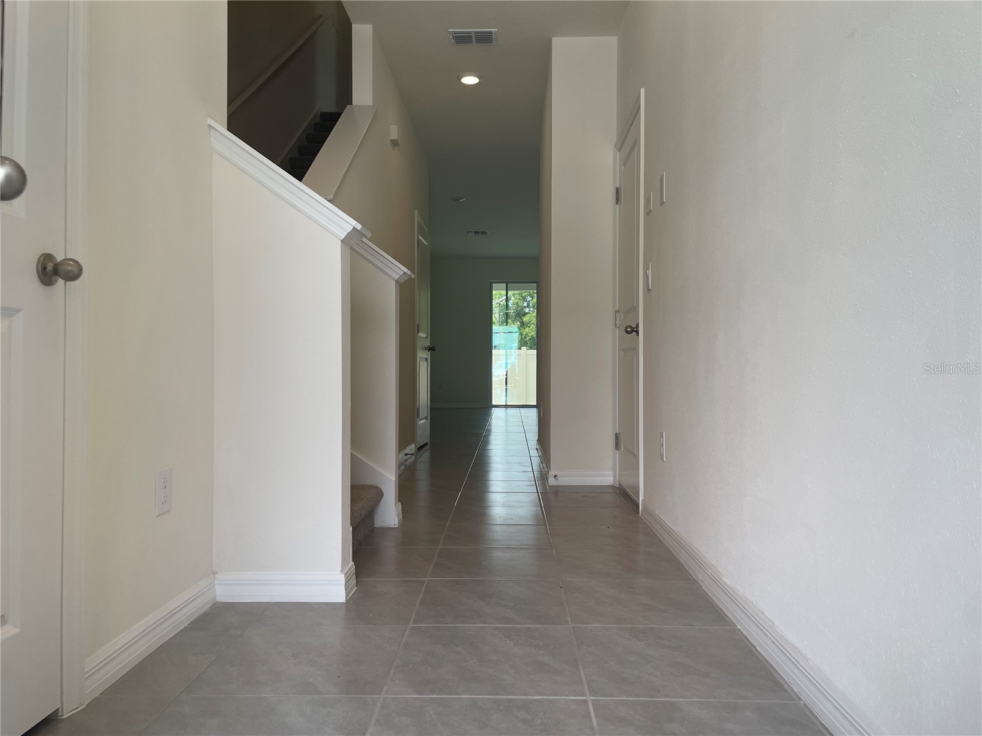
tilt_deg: +0.7
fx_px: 738
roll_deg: +0.0
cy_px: 368
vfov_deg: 53.1
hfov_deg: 67.3
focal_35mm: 26
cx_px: 491
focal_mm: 4.2
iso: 32
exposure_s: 1/246
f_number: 1.6
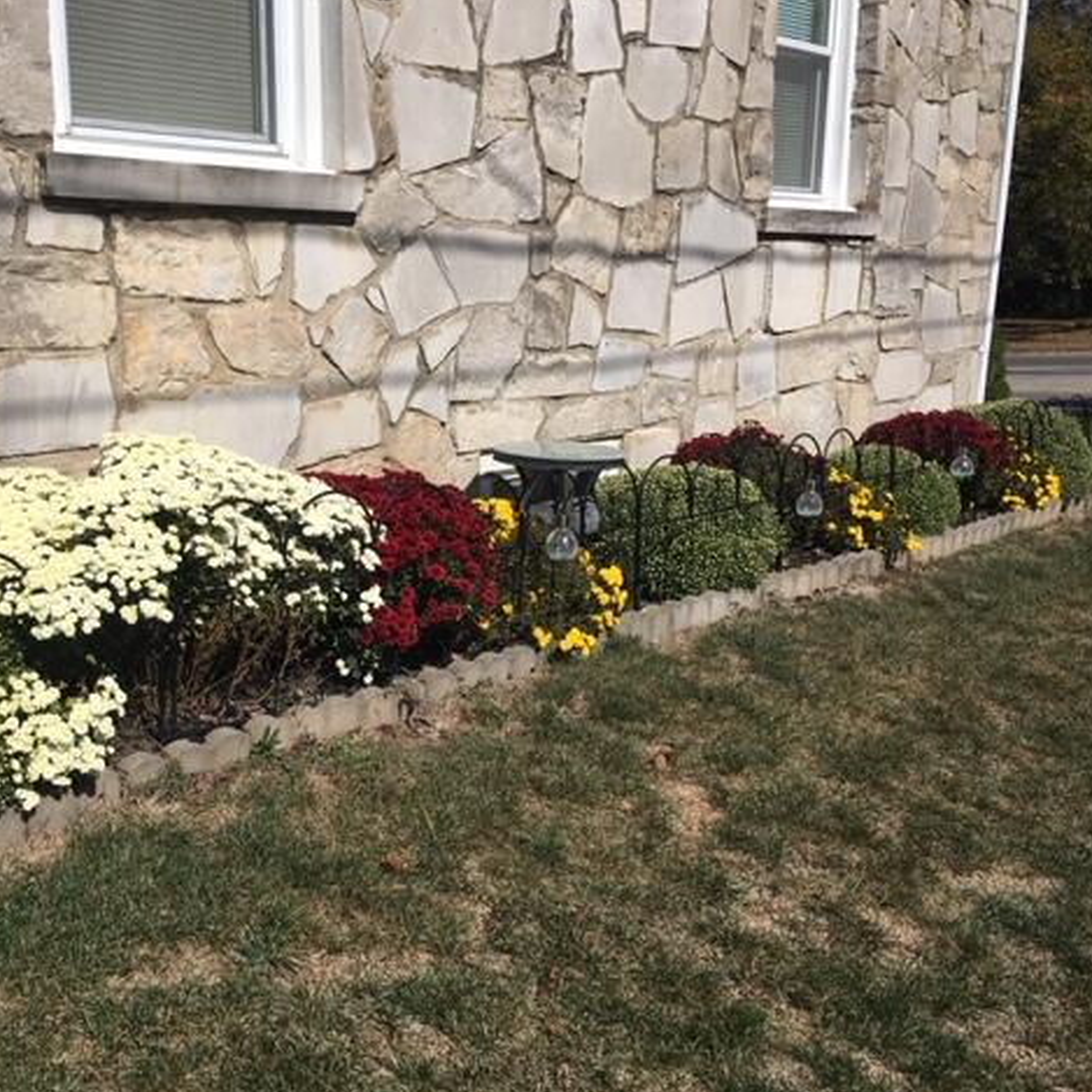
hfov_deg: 46.5
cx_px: 363
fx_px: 1249
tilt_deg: -10.9
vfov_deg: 47.2
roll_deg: +0.1
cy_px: 549
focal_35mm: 35
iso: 25
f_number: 2.2
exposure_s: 1/3077
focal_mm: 4.15
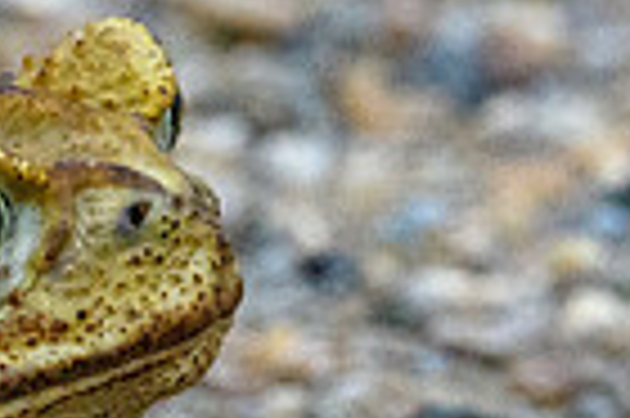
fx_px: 54291
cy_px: 213
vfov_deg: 0.4
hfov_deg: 0.7
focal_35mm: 3106
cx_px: -554
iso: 3200
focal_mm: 500
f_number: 7.1
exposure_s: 1/2500
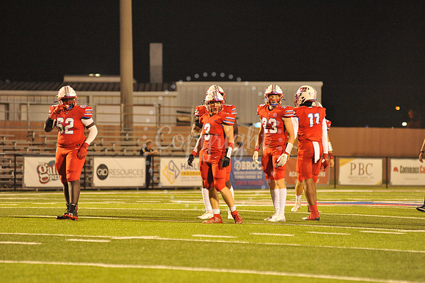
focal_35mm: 200
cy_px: 142
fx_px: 2360
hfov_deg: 10.3
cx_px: 212
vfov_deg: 6.9
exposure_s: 1/200
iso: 5000
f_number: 4
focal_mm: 200
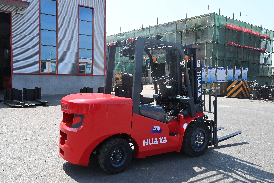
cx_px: 137
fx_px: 240
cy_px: 92
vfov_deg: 41.7
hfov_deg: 59.5
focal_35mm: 32
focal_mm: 31.5
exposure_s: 1/1000
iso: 2500
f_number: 16
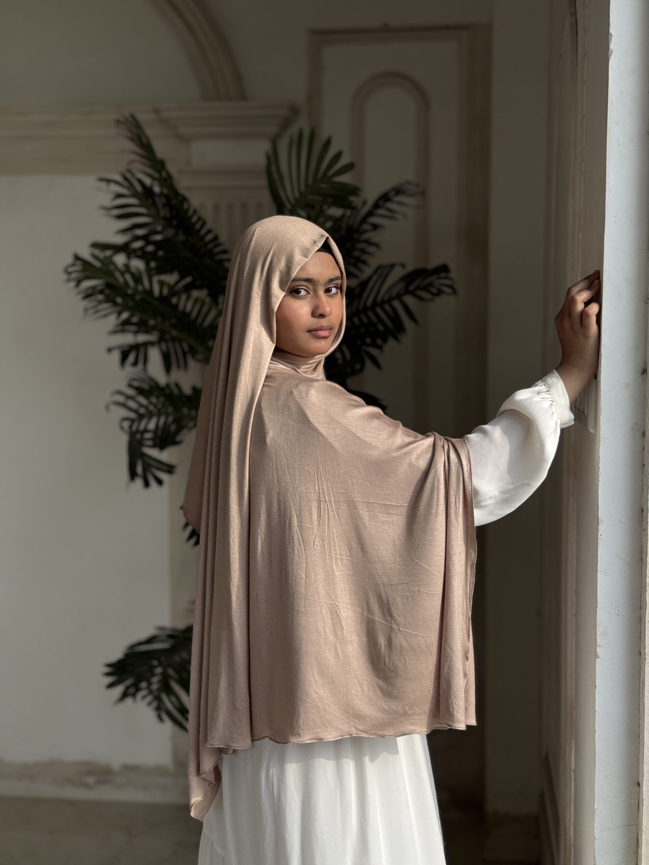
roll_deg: +0.2
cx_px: 324
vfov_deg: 39.7
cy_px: 432
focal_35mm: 48
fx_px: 1200
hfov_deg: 30.3
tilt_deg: -4.7
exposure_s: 1/1524
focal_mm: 6.76
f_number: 1.78
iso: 64
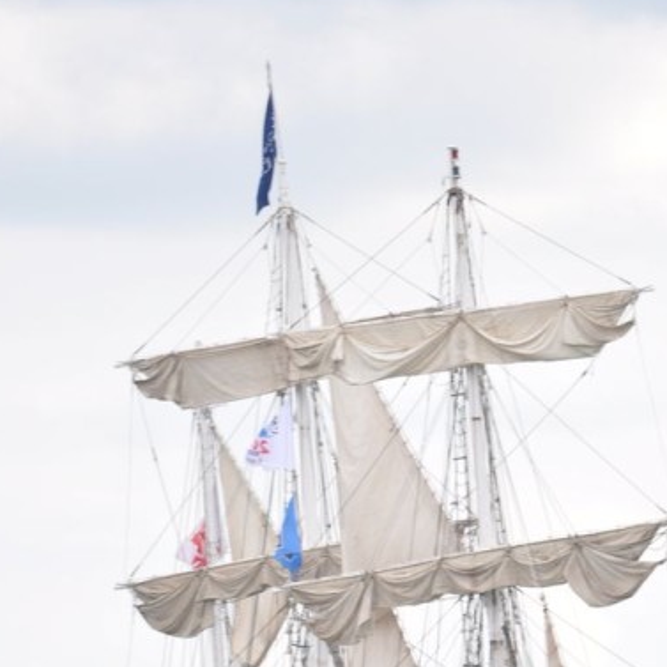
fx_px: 28274
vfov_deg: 1.4
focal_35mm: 1297
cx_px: 371
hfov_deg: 1.4
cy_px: 741
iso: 200
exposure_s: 1/250
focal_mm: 400
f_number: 7.1
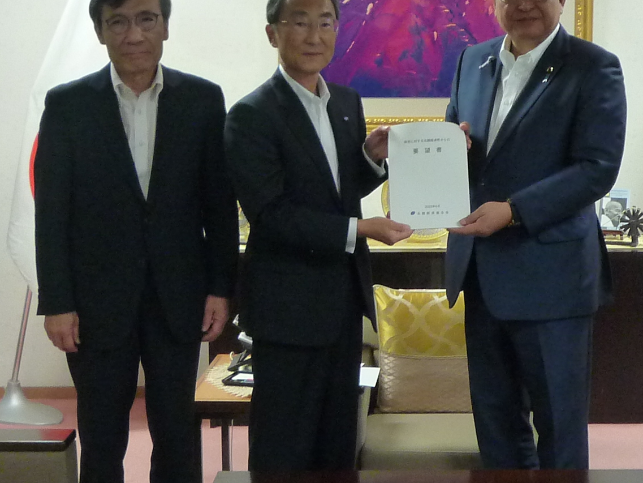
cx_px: 435
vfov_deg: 19.4
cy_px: 201
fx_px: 1412
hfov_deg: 25.5
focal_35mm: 76
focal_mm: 5.3
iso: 400
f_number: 3.4
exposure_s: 1/15
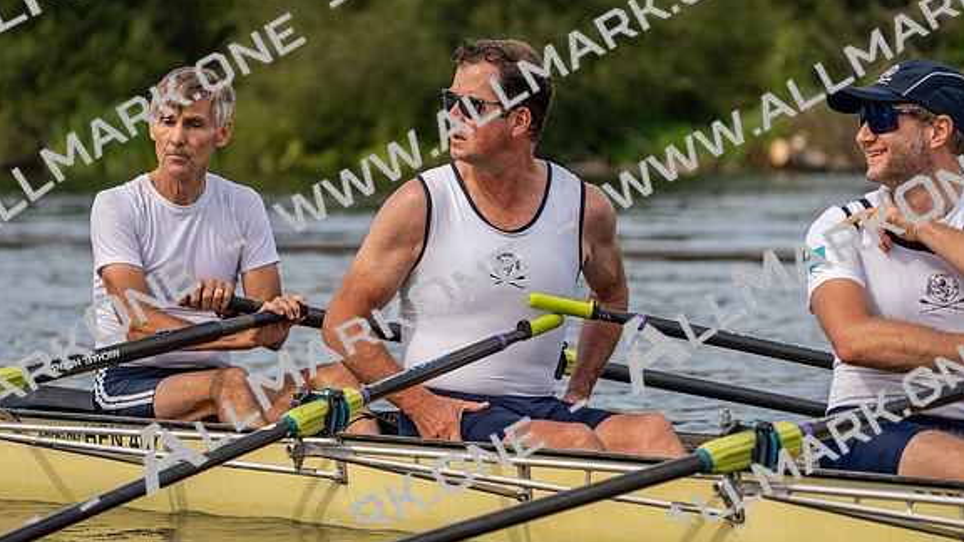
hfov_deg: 10.2
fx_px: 5393
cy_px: 237
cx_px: 480
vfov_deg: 5.8
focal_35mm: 211
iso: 320
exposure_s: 1/1600
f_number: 5.6
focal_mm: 200
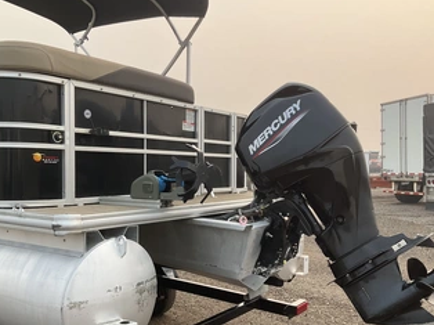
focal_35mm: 37
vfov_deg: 38.5
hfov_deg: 50.2
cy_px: 189
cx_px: 225
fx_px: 464
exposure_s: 1/500
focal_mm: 3
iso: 25
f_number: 1.8
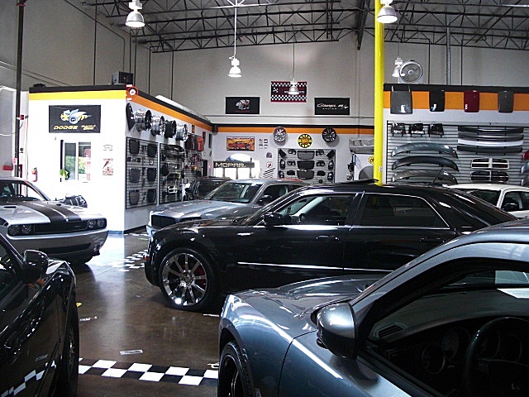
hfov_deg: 51.4
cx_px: 264
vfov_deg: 39.7
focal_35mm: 36
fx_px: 550
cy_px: 198
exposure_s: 1/60
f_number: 2.8
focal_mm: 6.3
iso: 400
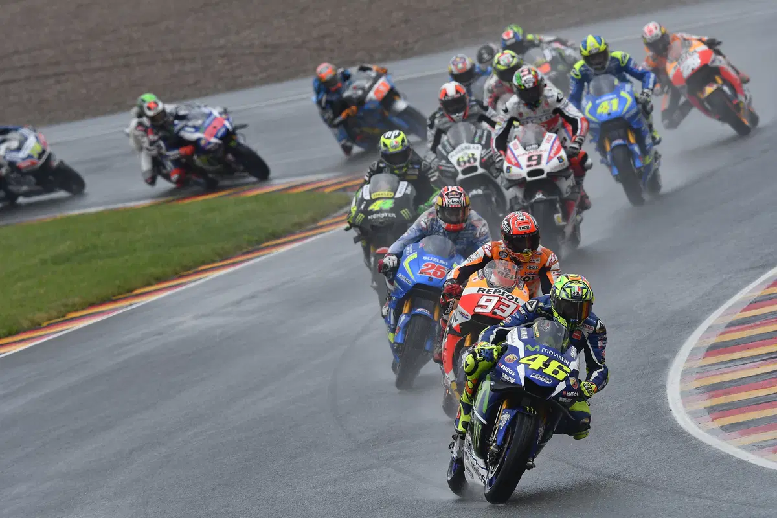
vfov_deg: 2.3
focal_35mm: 600
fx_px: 12949
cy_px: 259
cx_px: 388
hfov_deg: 3.4
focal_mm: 400
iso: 500
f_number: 7.1
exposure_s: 1/2000
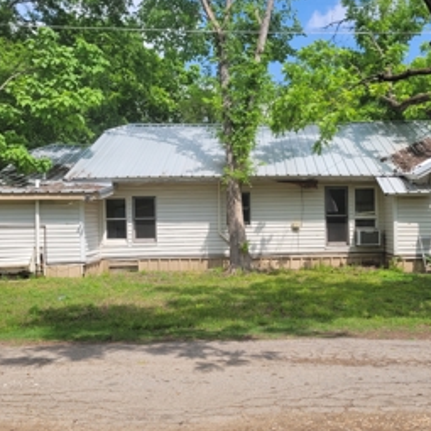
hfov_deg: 45.8
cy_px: 237
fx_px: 507
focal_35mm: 36
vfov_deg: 46.0
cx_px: 260
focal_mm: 5.4
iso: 40
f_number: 1.8
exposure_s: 1/2140
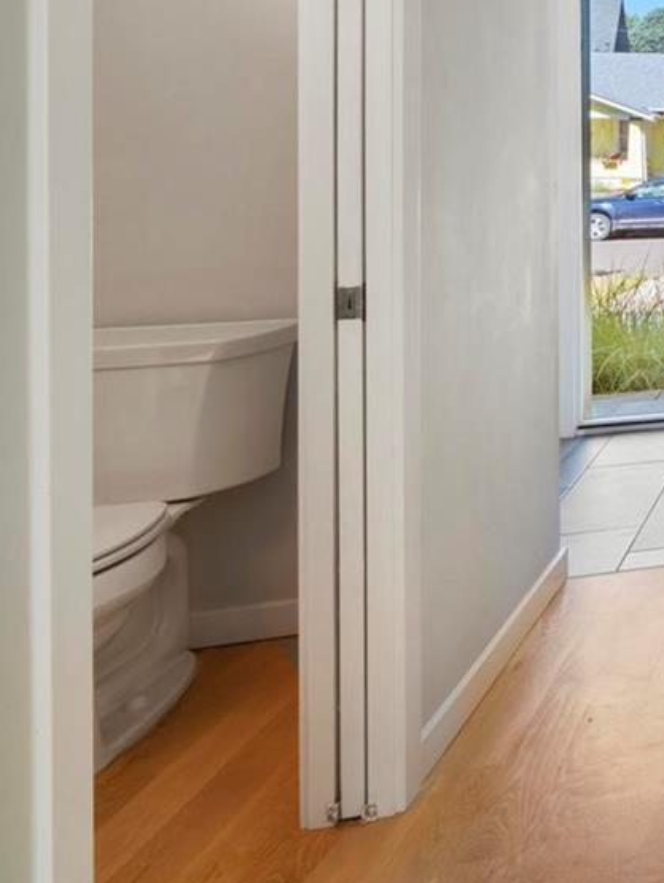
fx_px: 920
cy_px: 110
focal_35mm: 36
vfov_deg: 46.9
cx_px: 1196
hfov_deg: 22.4
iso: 400
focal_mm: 13
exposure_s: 1/6
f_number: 13
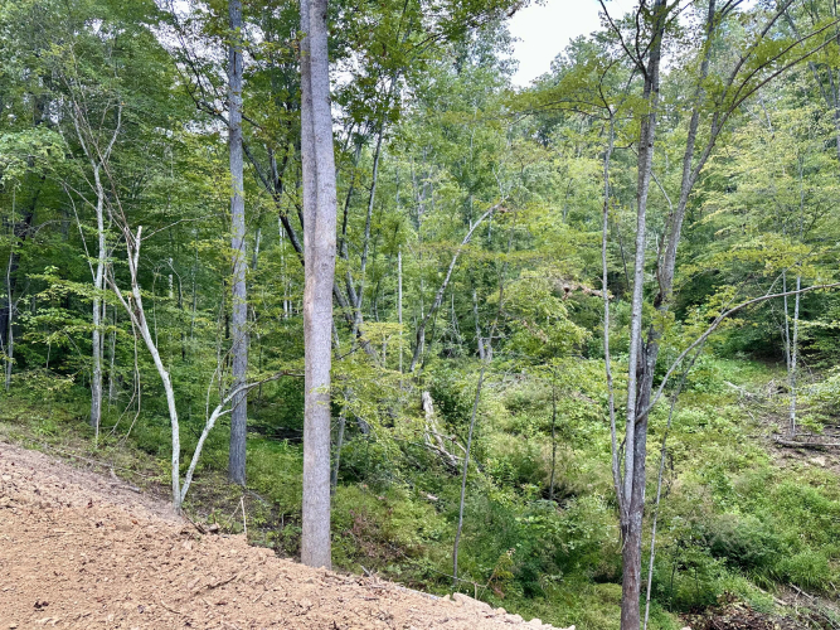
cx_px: 420
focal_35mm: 24
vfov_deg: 56.8
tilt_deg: +3.1
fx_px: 582
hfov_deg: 71.6
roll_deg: +1.4
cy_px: 315
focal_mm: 6.86
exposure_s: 1/286
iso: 80
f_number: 1.78
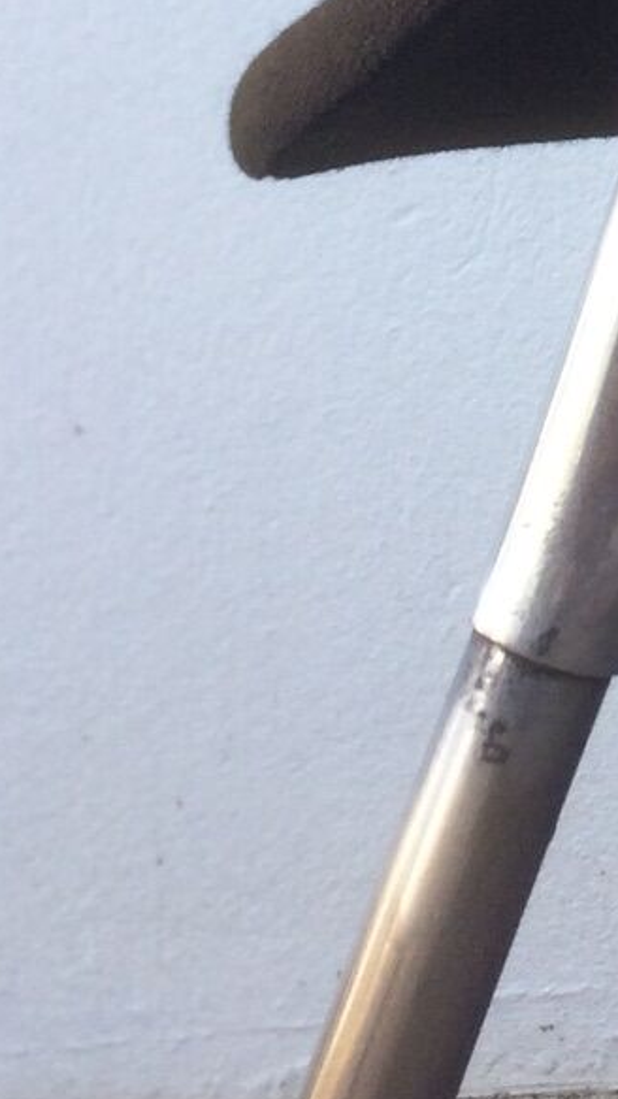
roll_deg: -1.1
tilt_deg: +3.3
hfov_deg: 10.4
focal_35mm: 111
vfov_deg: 17.8
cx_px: 1046
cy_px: -398
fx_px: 3233
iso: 32
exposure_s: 1/277
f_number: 2.2
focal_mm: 4.15
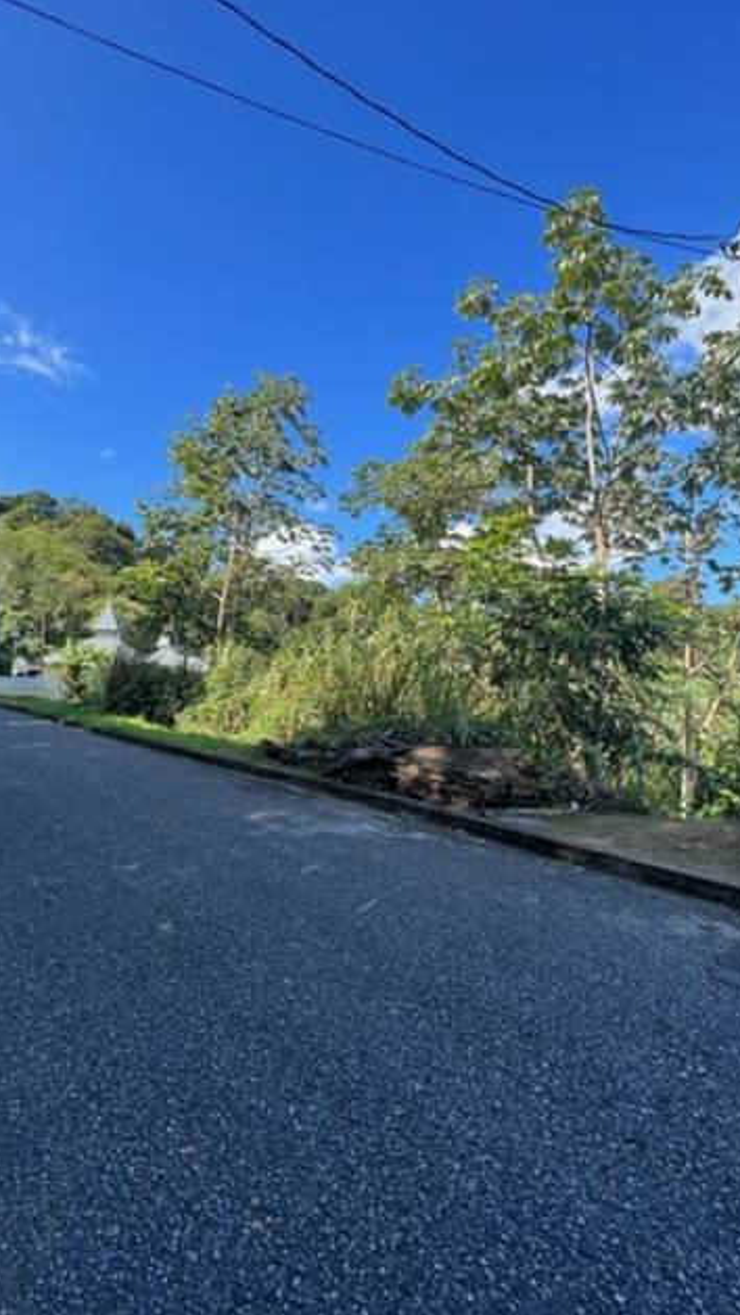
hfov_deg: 70.0
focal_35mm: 15
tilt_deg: +4.2
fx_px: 523
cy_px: 659
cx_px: 305
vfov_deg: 103.0
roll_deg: +0.4
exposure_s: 1/464
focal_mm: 1.57
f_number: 1.8
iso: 32
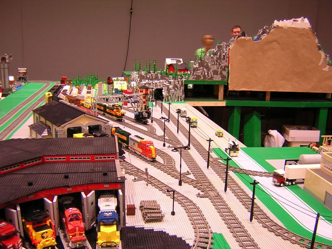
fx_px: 345
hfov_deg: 51.4
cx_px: 166
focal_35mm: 36
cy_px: 124
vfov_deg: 39.7
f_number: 2.6
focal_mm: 4.7
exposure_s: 1/6.1
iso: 100
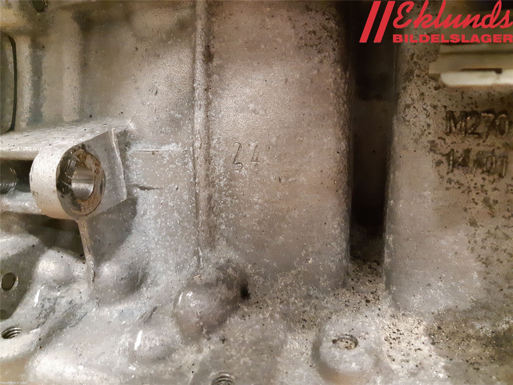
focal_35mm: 26
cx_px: 256
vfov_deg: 53.1
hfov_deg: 67.3
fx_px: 385
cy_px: 192
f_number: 1.7
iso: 500
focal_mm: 3.93
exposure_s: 1/25
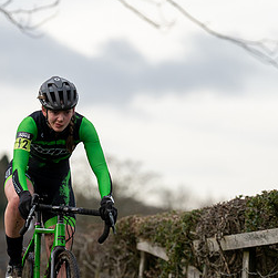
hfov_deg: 3.7
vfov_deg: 3.7
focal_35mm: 470
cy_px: 125
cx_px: 43
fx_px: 4270
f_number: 3.5
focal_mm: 158
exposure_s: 1/1000
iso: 640
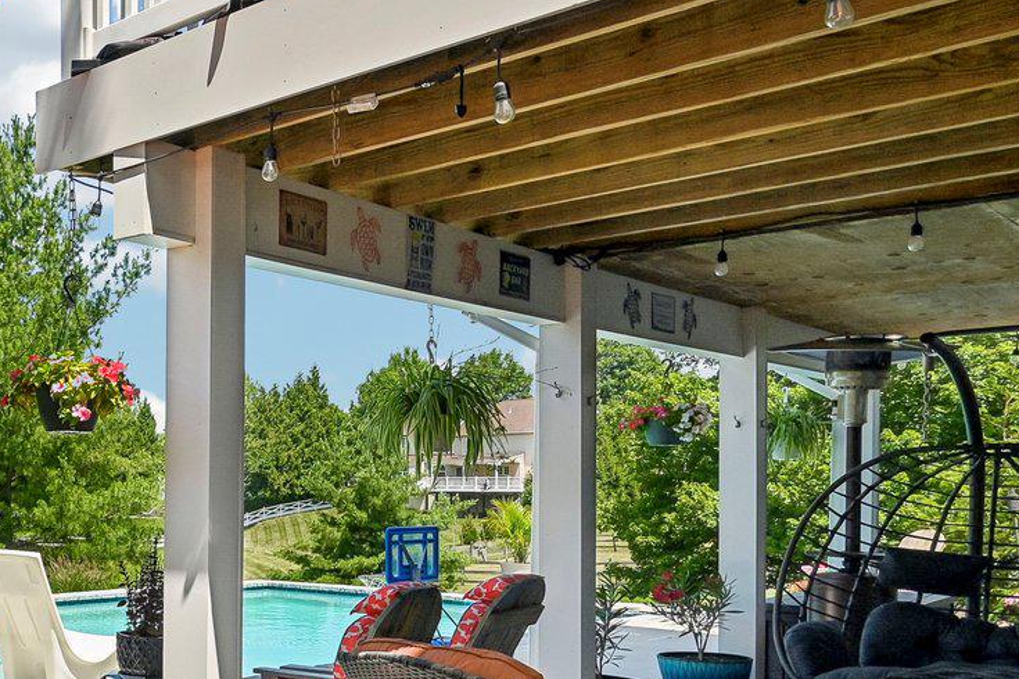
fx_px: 1104
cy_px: 491
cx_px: -161
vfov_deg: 33.7
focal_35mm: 39
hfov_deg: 38.6
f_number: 8
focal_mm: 14
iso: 100
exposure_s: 1/320
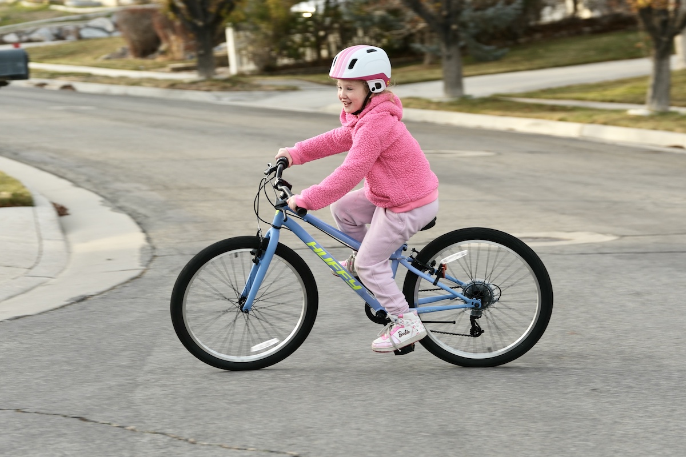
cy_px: 228
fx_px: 2039
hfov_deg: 19.1
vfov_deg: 12.8
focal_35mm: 107
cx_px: 343
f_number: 3.6
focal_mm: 71.5
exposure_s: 1/200
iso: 125
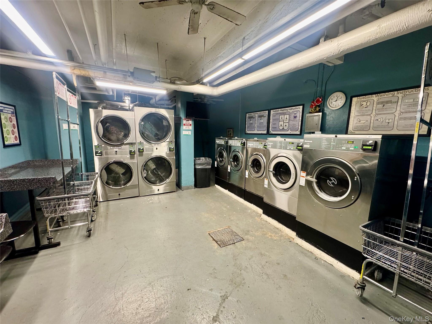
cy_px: 162
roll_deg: -1.2
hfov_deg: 102.1
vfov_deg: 85.7
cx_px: 216
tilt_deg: -9.2
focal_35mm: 14
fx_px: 175
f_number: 2.2
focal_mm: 2.22
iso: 320
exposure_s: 1/60
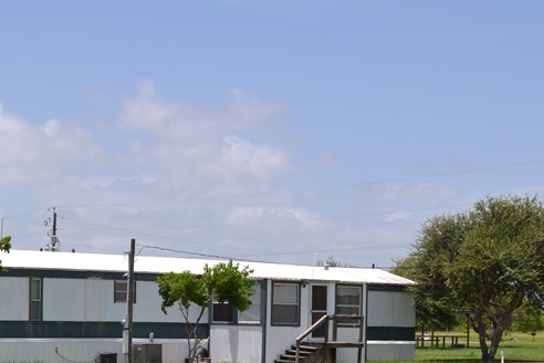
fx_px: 1299
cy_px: 292
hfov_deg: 23.4
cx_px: 142
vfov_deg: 15.8
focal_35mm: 86
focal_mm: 26
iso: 100
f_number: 9
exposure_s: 1/320
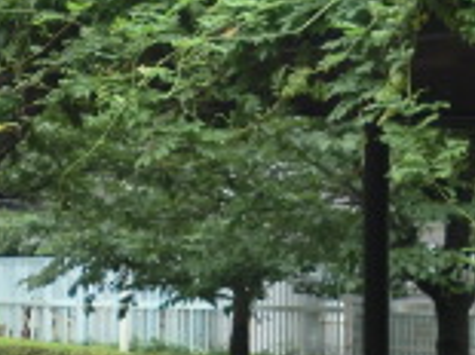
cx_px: 254
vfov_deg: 9.4
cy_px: 77
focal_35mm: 157
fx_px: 2153
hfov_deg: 12.6
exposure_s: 1/60
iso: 64
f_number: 3.9
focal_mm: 6.9
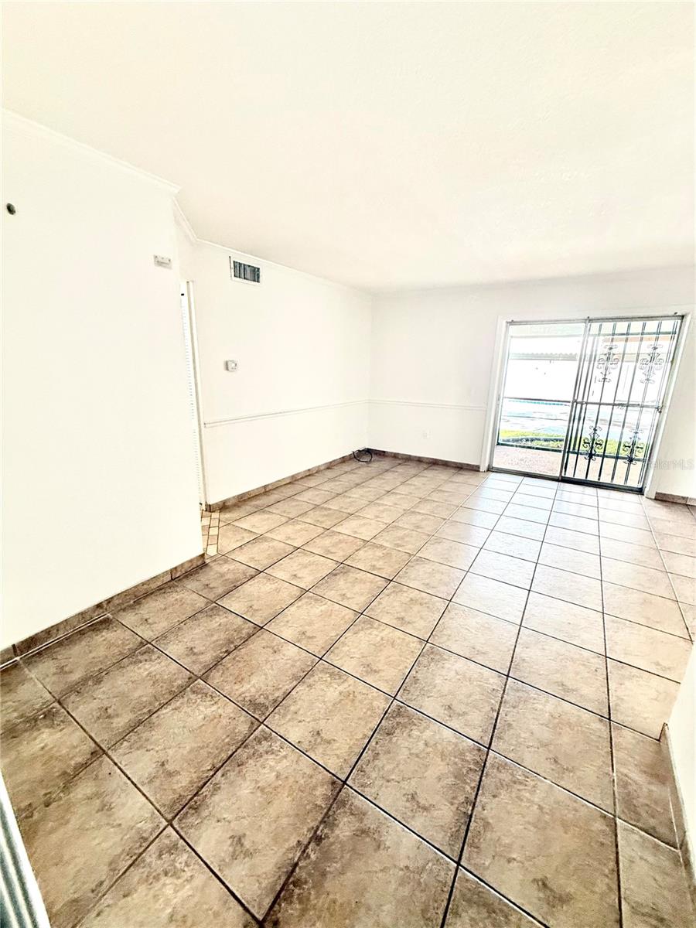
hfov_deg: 85.7
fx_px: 375
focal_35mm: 14
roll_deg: -1.8
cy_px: 464
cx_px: 348
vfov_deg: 102.1
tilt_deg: -11.4
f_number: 2.2
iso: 320
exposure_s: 1/120
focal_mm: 2.22
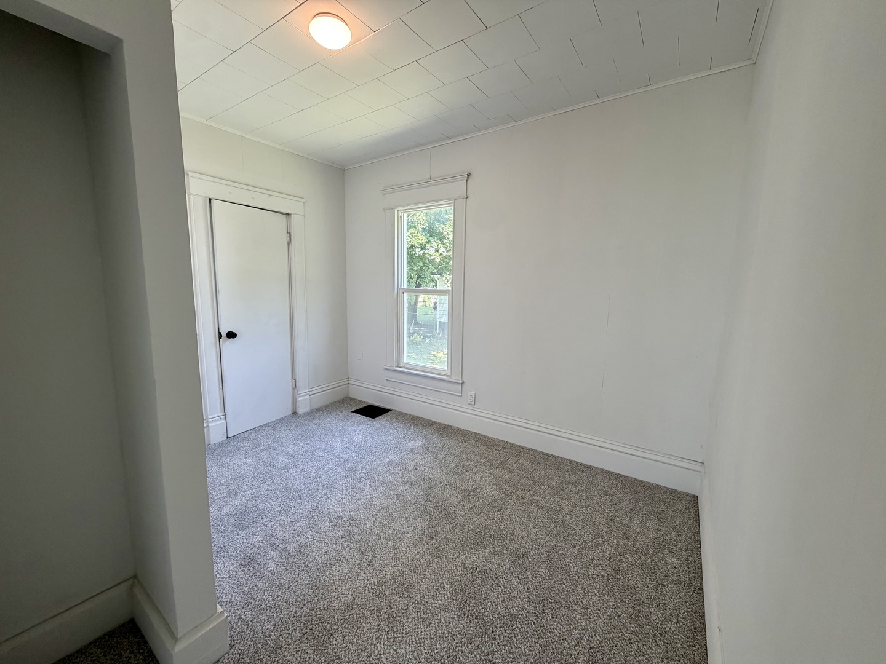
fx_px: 358
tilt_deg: -8.0
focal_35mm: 14
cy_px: 332
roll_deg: -0.5
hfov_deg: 102.1
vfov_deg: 85.7
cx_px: 443
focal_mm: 2.22
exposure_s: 1/120
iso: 160
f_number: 2.2
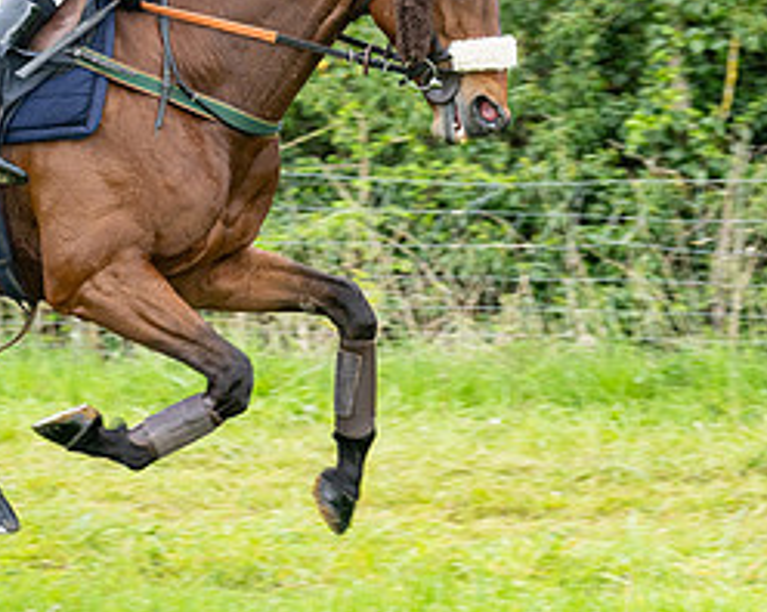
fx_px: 4264
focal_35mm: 188
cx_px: 164
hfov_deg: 10.3
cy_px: 122
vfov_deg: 8.2
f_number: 5
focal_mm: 70
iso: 400
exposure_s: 1/500
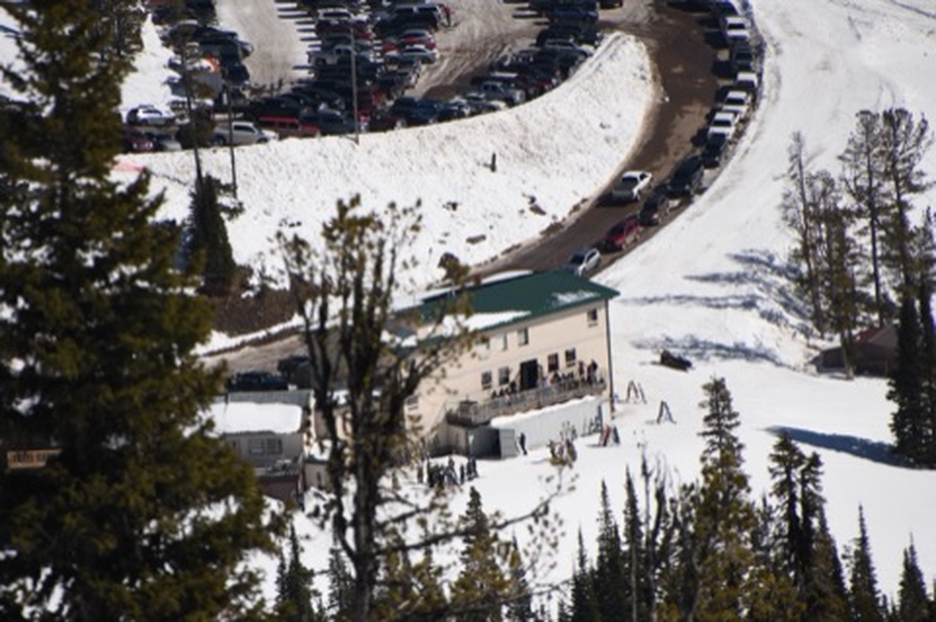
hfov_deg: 3.4
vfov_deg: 2.3
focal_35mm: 600
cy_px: 311
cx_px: 468
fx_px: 15584
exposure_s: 1/3200
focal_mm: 400
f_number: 7.1
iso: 400
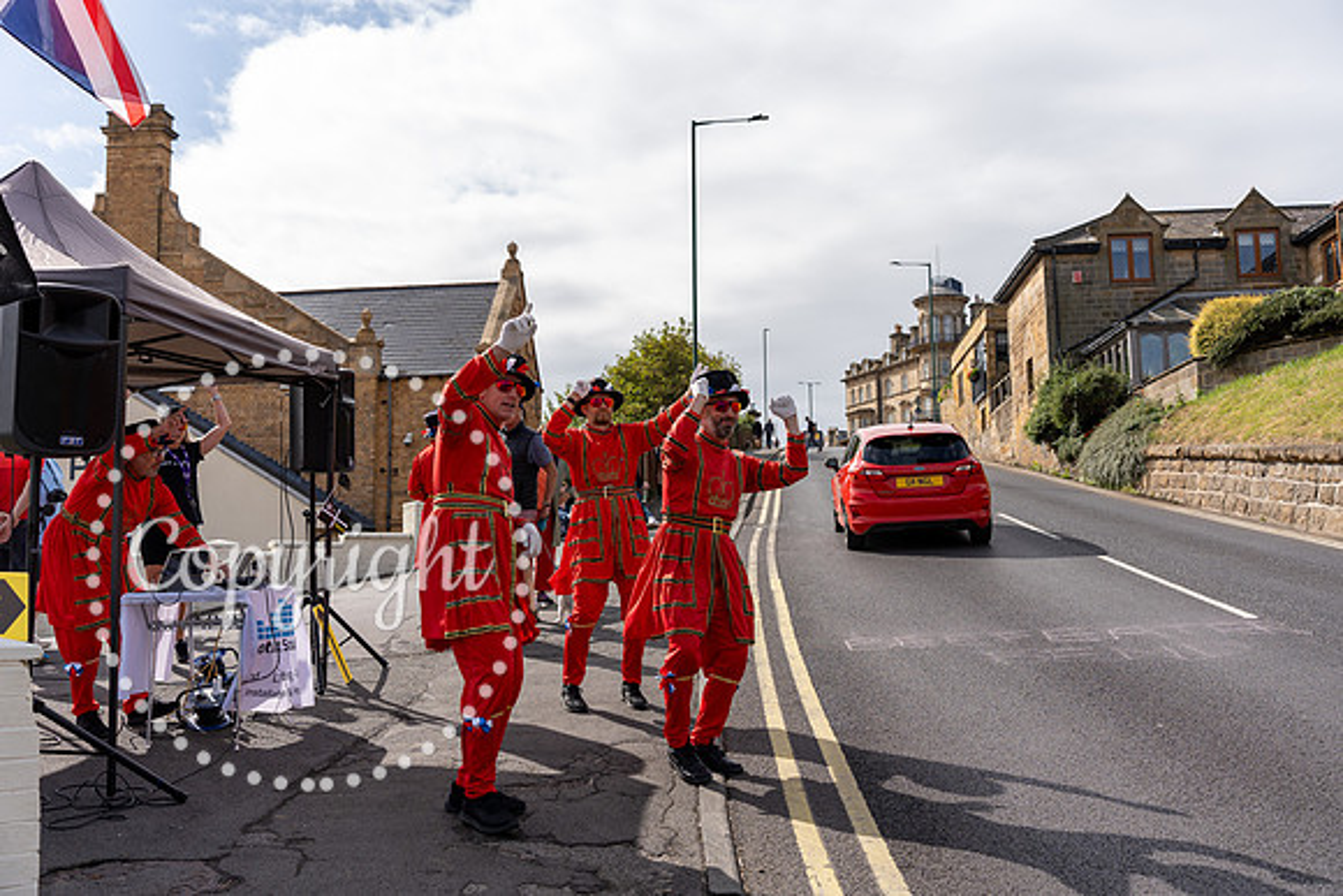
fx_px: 1269
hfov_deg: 55.8
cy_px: 448
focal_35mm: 34
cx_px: 672
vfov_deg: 38.9
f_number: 4.5
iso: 100
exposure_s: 1/800
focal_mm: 34
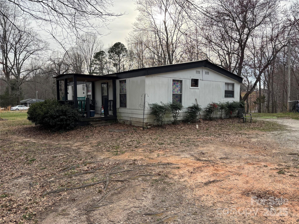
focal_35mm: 26
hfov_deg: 67.3
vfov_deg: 53.1
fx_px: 225
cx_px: 150
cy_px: 112
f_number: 1.6
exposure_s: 1/1058
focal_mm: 5.96
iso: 50
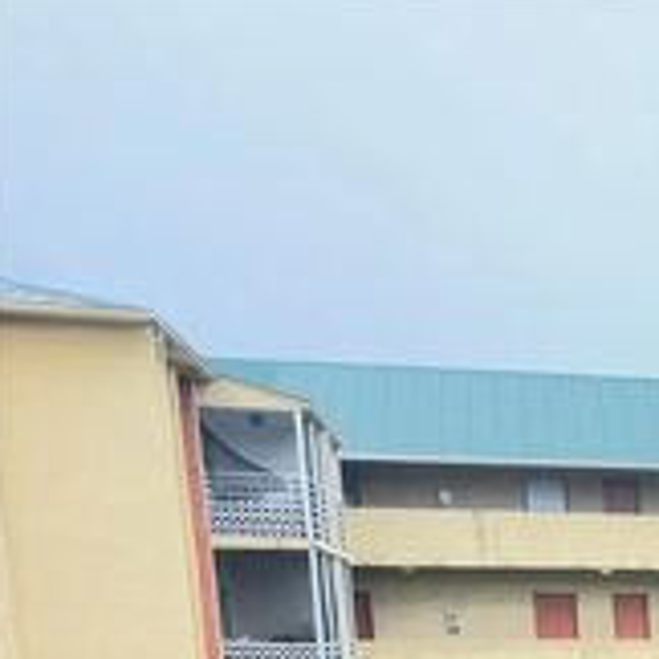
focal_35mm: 84
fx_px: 1809
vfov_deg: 18.5
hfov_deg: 16.3
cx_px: 1285
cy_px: 960
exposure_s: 1/342
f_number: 1.78
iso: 80
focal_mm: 6.86
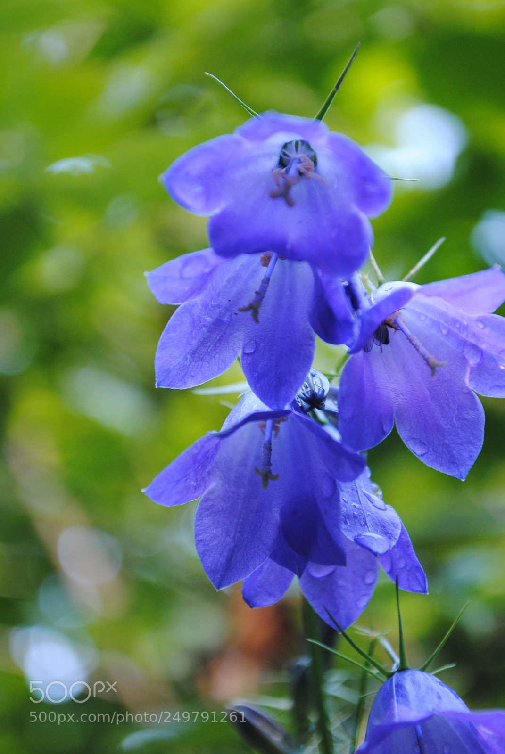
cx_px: 252
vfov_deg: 24.6
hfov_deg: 16.6
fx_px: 1731
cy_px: 377
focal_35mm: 82
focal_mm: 55
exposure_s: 1/50
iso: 400
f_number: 5.6
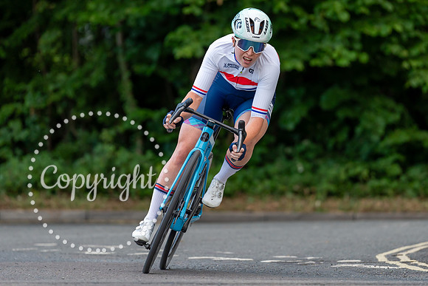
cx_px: 225
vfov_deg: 5.2
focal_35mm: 267
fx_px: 3172
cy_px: 116
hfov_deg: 7.7
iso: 1000
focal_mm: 200
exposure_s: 1/800
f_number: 3.2
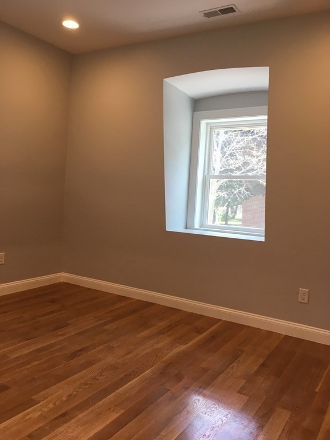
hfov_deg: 48.2
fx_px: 369
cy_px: 220
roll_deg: -2.6
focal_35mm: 29
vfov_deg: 61.7
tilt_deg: -4.5
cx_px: 165
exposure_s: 1/40
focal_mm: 4.15
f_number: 2.2
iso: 25
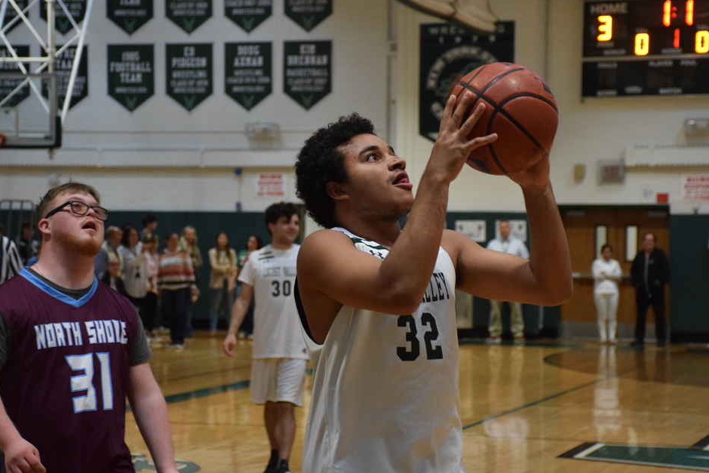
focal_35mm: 98
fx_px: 1930
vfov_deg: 14.0
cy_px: 243
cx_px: 358
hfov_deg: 20.8
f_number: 5
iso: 3200
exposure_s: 1/400
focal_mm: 60
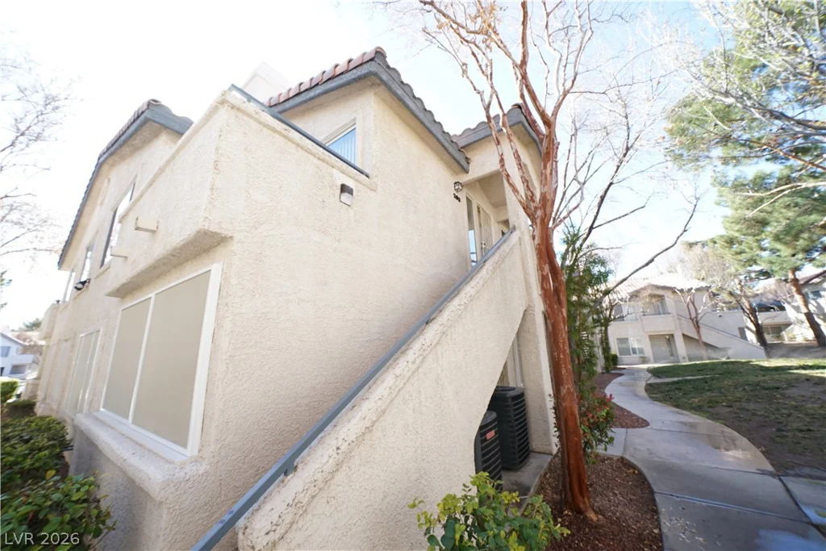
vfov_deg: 90.0
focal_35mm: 12
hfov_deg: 112.6
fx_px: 275
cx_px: 413
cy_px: 276
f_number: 11
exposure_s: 1/125
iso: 1000
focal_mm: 12
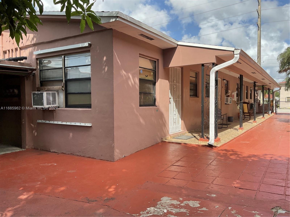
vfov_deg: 48.2
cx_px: 145
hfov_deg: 61.7
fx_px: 243
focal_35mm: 29
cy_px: 108
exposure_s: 1/1098
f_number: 1.8
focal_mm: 3
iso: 16
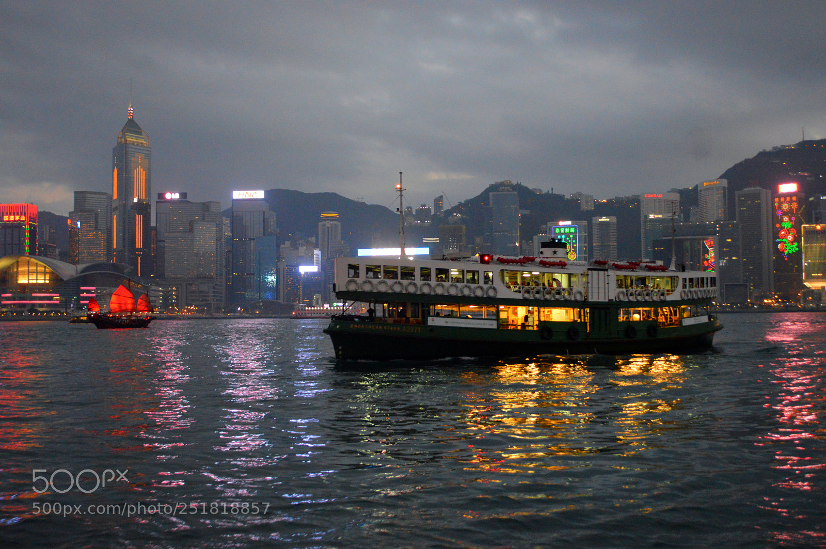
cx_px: 413
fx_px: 1100
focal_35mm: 48
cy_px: 274
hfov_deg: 41.1
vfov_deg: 28.0
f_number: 4.8
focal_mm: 32
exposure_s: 1/50
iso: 2500
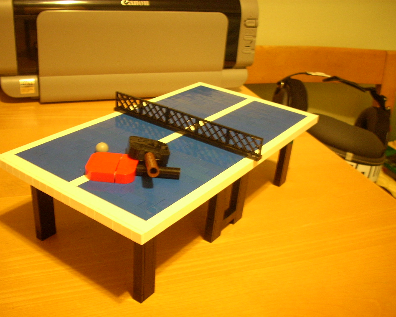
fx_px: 457
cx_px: 189
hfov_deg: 46.8
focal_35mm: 39
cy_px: 158
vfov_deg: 38.2
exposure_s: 1/4.2
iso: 200
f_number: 2.8
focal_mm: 6.2
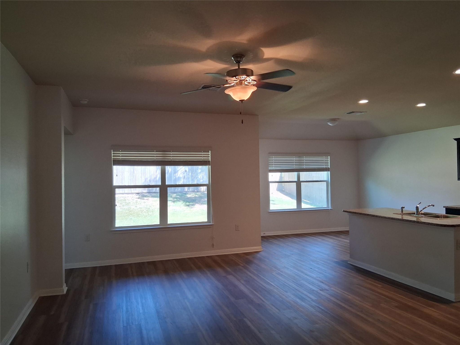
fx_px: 346
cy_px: 172
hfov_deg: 67.3
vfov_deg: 53.1
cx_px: 230
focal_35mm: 26
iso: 250
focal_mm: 3.98
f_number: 1.8
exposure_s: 1/100
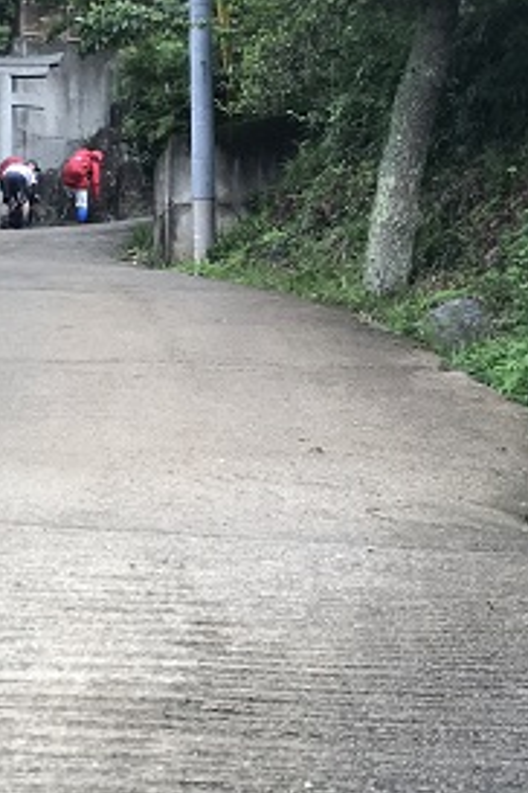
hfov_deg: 15.7
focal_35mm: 86
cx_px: 74
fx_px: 1892
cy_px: 420
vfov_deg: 23.6
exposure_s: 1/211
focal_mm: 3.99
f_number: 1.8
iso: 20
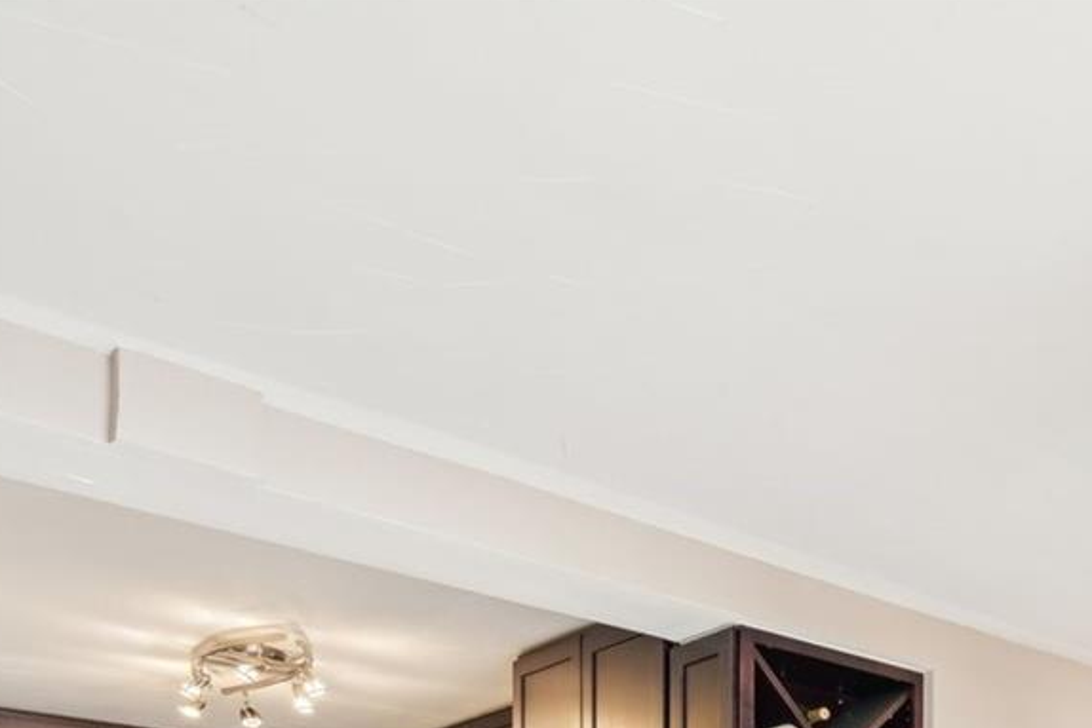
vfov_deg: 27.3
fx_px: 1183
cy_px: 1000
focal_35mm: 39
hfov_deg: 43.2
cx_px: 1067
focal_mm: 14
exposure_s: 1/4
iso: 400
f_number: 8
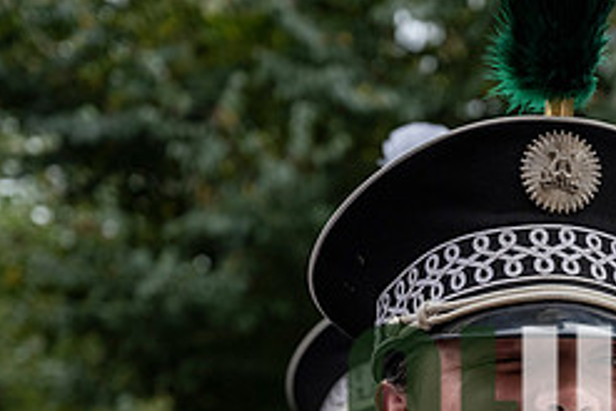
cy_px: 442
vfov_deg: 10.5
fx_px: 2209
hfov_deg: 15.7
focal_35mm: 129
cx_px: 536
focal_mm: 55
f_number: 4
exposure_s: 1/1600
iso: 640
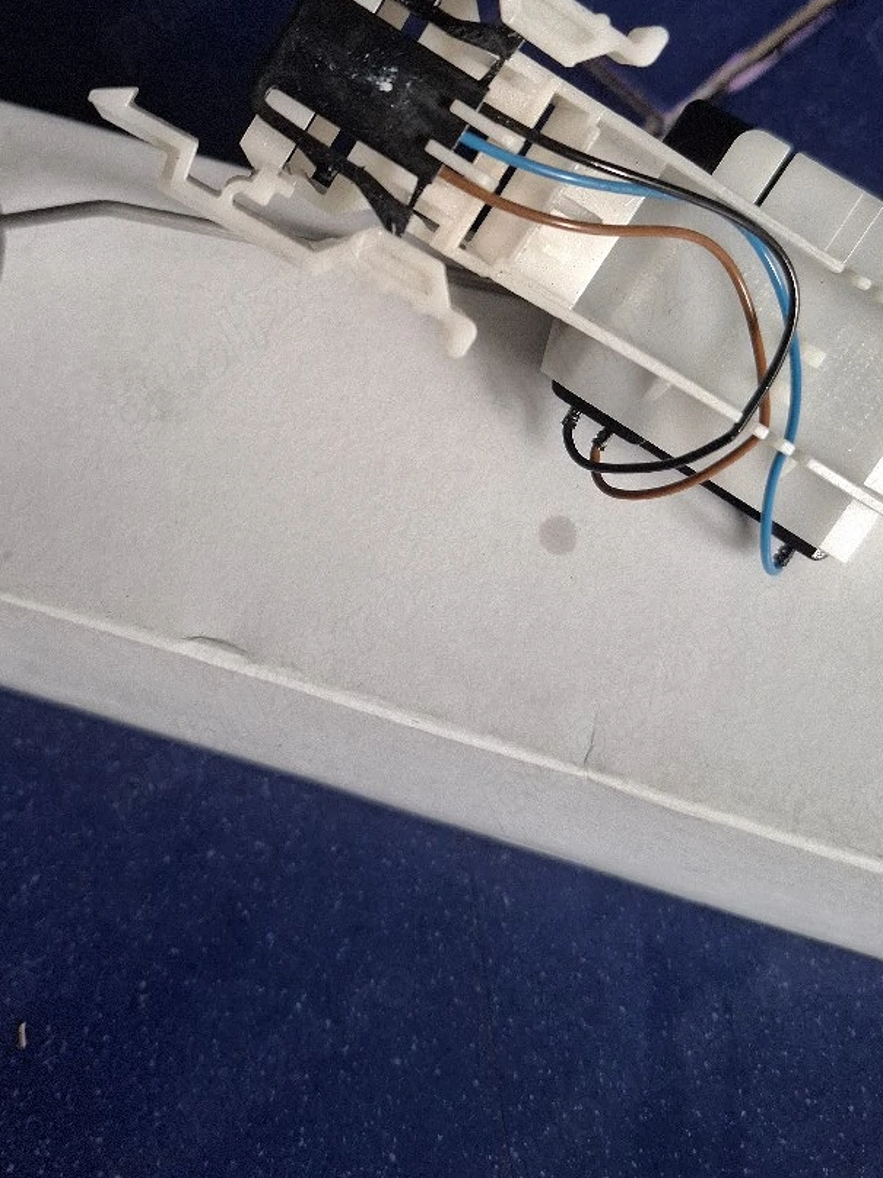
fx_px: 1293
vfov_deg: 48.0
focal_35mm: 38
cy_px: 379
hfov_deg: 37.6
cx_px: 356
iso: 200
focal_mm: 5.54
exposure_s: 1/100
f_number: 1.8
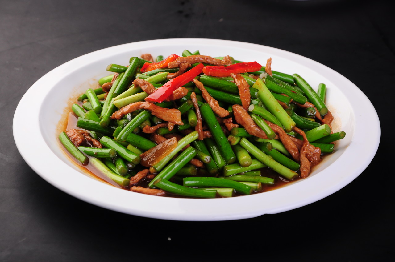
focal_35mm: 158
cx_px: 198
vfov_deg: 8.7
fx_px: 1727
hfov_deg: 13.1
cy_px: 131
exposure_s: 1/100
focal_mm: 105
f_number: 7.1
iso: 200
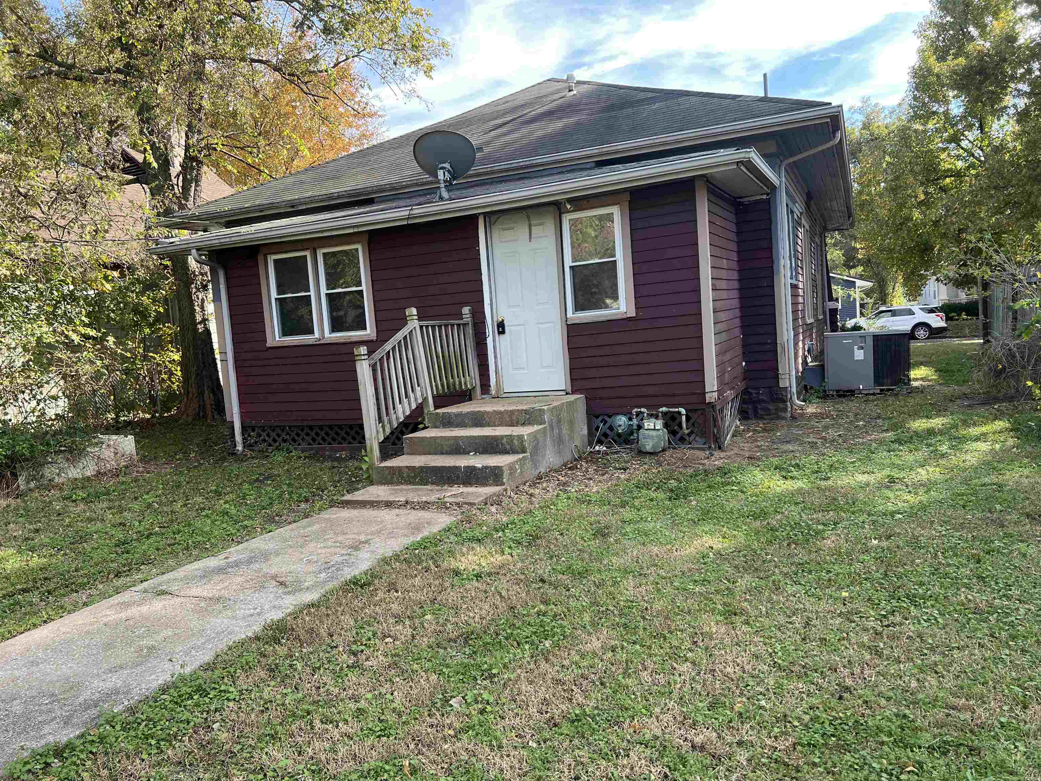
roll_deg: +4.6
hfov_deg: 67.3
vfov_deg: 53.1
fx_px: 782
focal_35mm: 26
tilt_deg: -5.5
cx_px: 520
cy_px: 390
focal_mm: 5.7
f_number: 1.5
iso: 50
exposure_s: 1/567
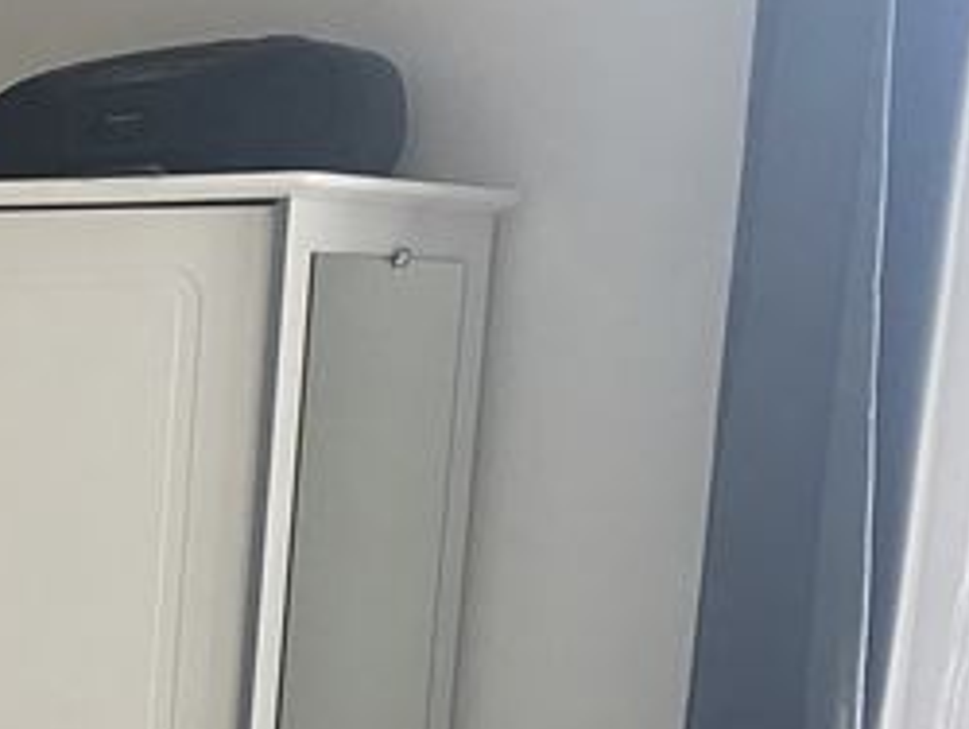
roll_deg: +0.2
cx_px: -957
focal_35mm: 104
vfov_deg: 13.6
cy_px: 1035
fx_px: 2914
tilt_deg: -11.0
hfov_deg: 15.3
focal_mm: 4.25
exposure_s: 1/60
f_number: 1.8
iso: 200
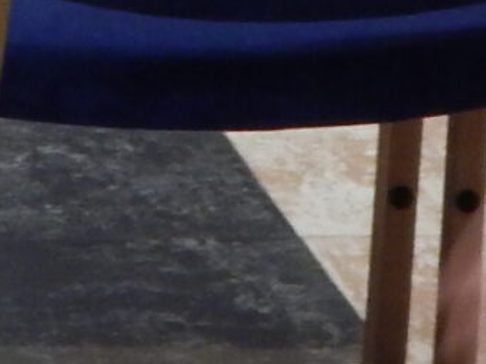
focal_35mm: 327
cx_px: -950
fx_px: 4586
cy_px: -883
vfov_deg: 4.3
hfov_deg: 5.7
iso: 200
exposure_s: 1/8
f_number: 3.6
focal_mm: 7.7
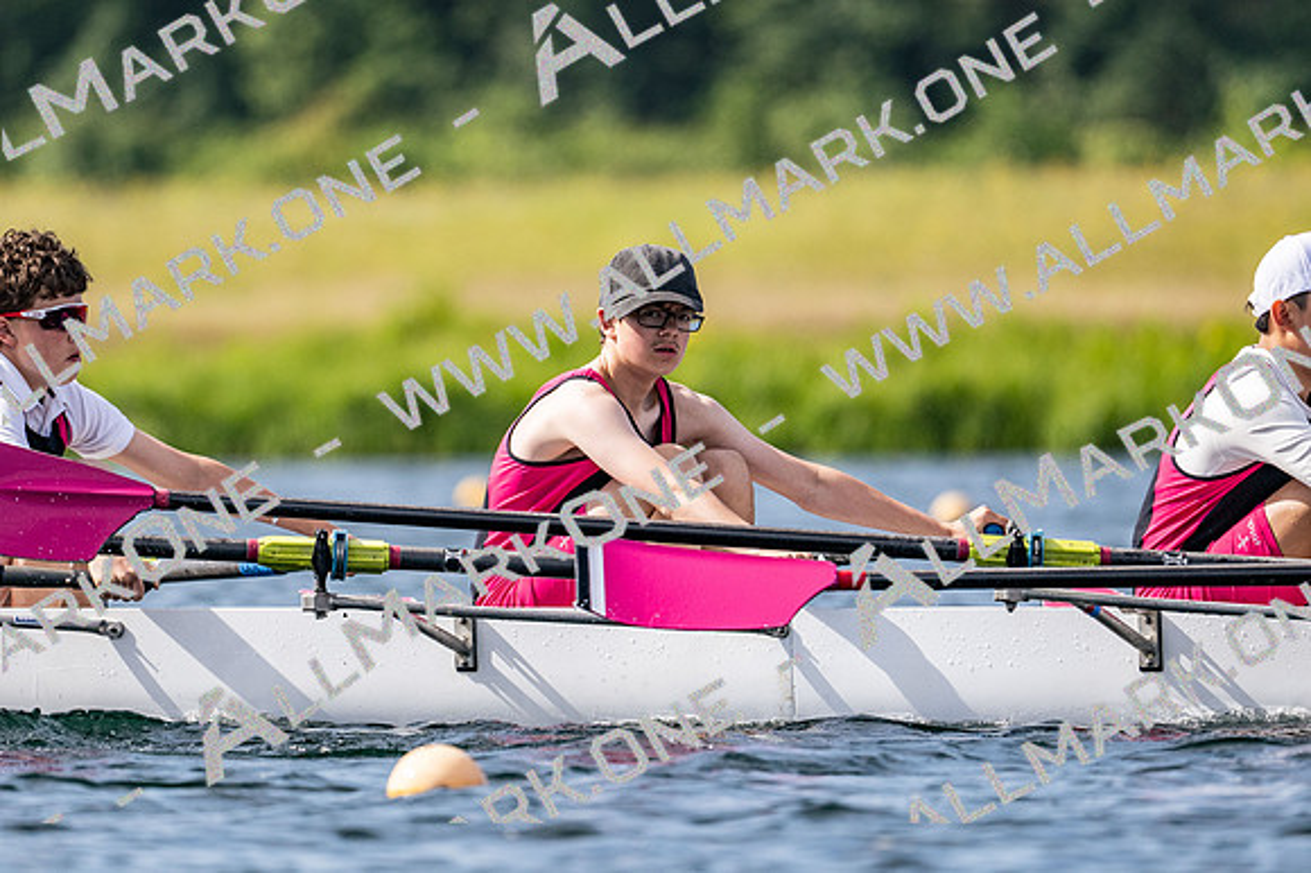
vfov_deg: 2.3
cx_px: 656
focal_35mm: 600
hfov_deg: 3.4
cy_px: 436
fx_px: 21837
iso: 250
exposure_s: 1/2500
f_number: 4.5
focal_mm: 400
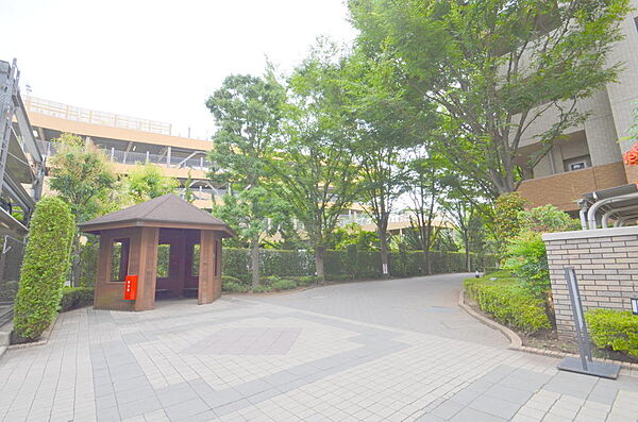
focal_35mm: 15
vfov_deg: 77.0
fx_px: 265
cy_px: 211
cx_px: 319
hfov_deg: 100.5
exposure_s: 1/60
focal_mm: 10
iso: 140
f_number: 5.6
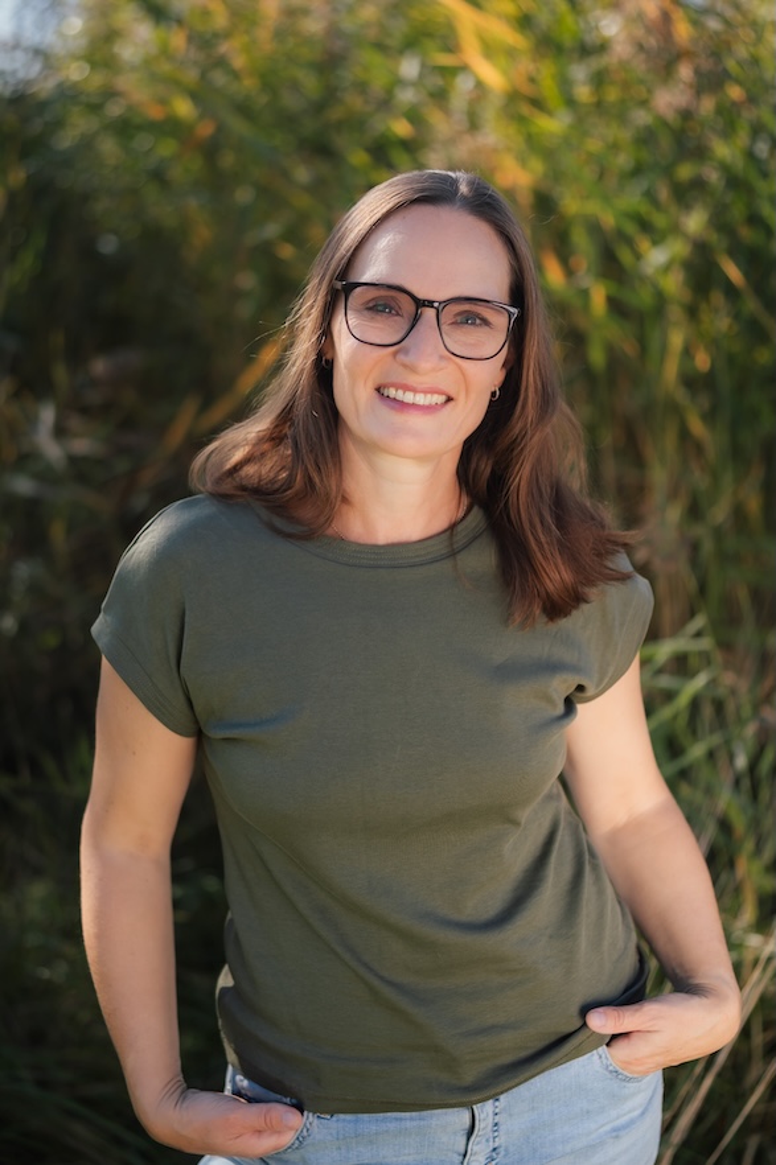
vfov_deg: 54.5
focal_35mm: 35
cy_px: 582
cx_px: 388
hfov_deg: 37.8
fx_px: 1133
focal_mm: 35
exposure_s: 1/2000
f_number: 1.4
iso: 64
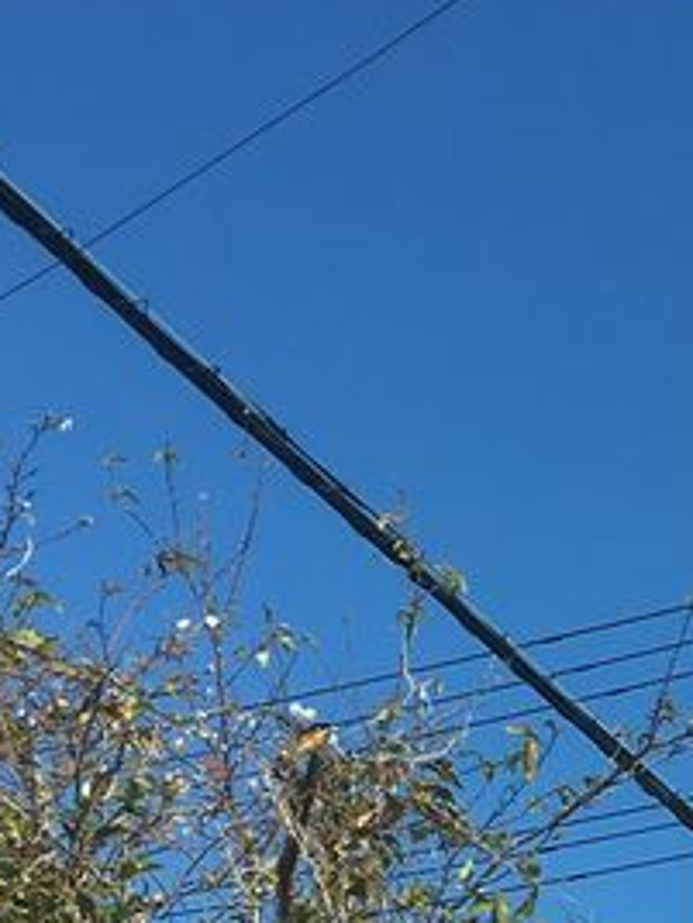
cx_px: 1176
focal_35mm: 130
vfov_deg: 14.5
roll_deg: -1.3
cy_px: 1202
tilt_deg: +18.7
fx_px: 3470
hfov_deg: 10.8
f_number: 2.2
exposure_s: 1/1374
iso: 25
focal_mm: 4.15
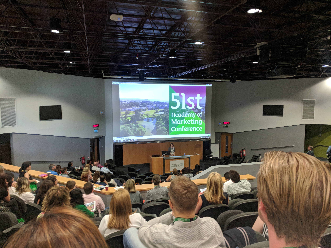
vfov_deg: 53.1
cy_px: 124
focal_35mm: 26
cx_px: 166
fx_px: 249
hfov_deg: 67.3
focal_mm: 4.67
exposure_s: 1/50
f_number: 2
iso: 533
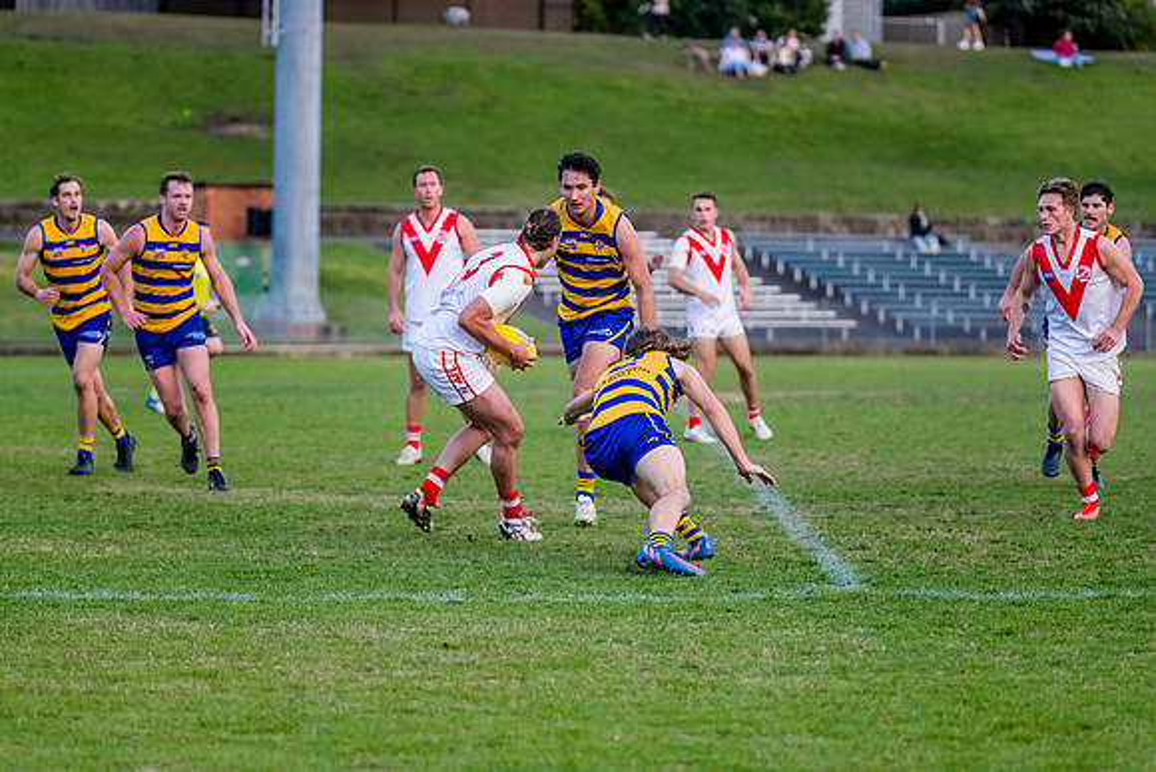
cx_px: 578
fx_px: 5502
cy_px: 386
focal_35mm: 171
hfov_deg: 12.0
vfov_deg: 8.0
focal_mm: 170
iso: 1600
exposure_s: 1/1600
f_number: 4
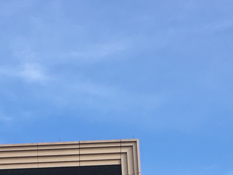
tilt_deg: +9.3
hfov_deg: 12.5
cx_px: 3
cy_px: 268
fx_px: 1050
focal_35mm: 156
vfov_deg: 9.2
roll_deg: +2.9
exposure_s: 1/1261
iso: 25
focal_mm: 4.15
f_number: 2.2
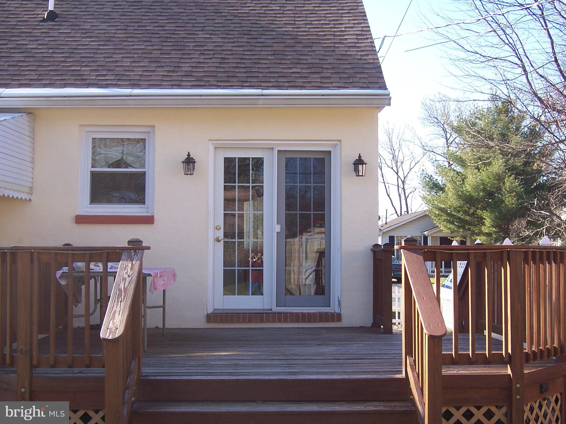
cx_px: 283
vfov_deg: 29.7
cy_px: 212
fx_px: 801
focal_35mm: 49
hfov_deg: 38.9
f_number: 4
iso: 80
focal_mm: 8.2
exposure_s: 1/180
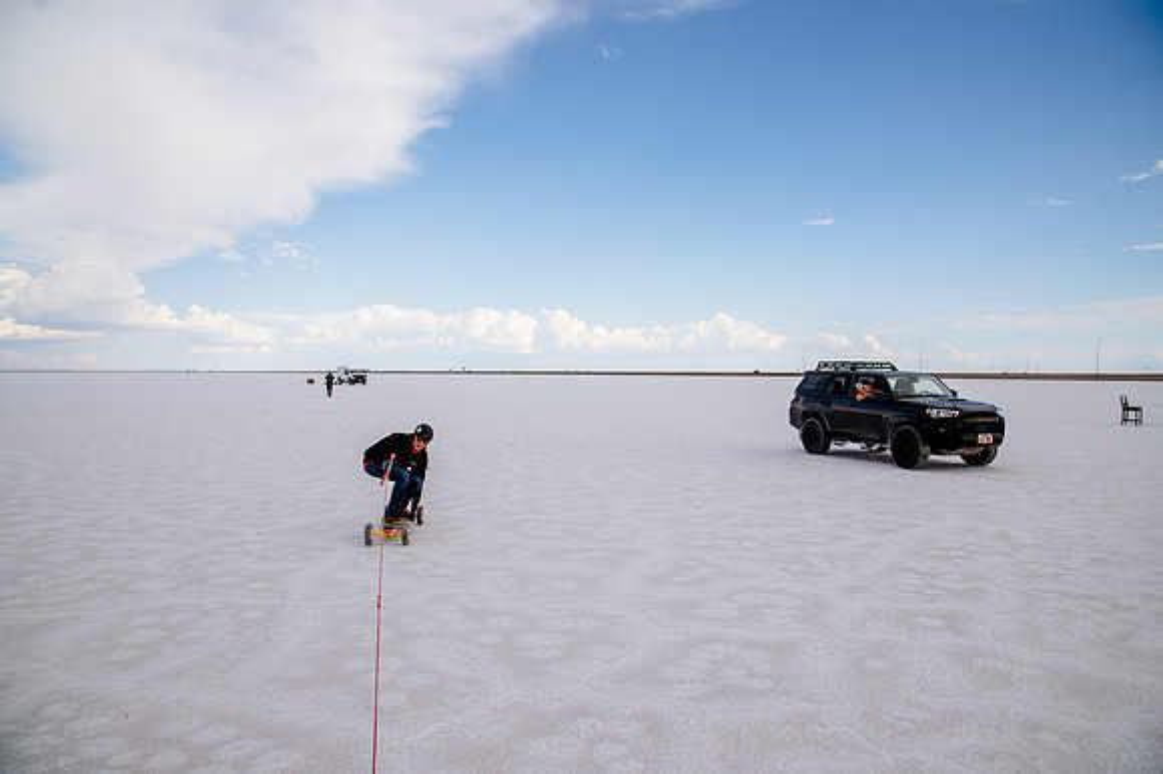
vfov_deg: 53.1
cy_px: 387
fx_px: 775
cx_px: 582
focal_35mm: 24
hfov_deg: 73.8
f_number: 8
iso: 250
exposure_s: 1/500
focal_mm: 24
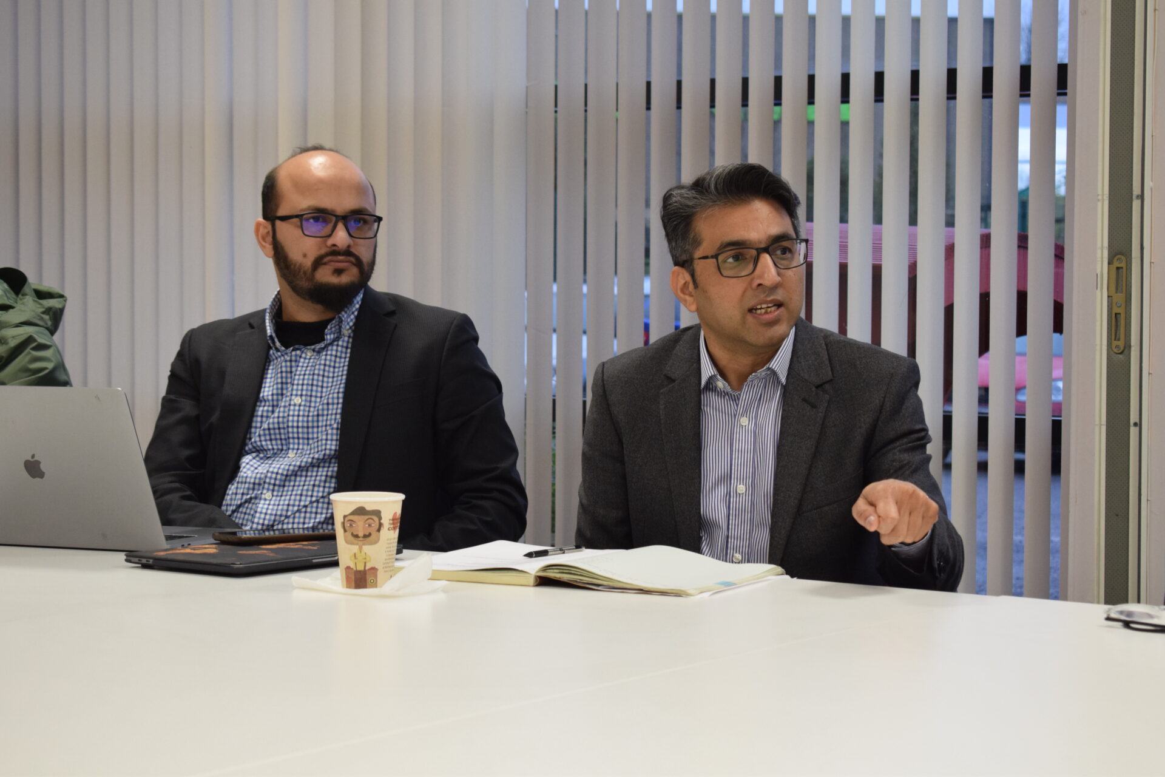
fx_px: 2670
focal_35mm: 82
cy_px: 388
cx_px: 582
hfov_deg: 24.6
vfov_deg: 16.6
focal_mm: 55
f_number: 5.6
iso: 1250
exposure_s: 1/60
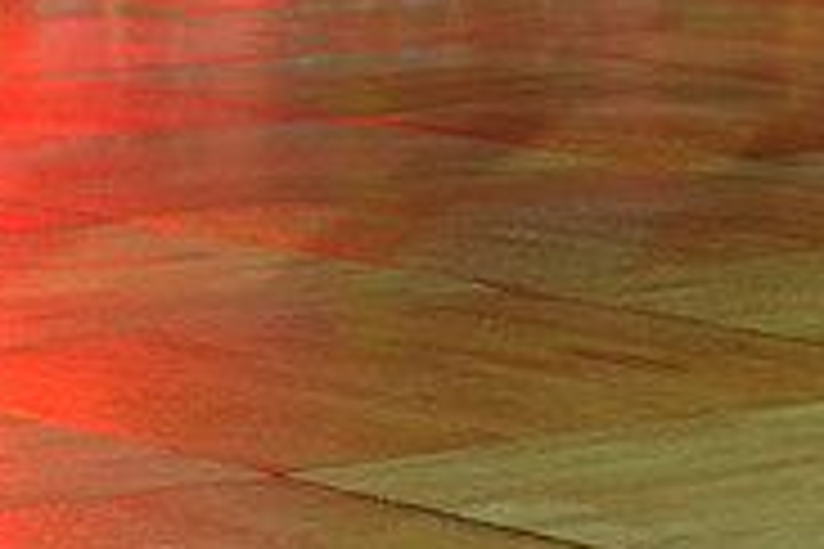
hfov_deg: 9.3
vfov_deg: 6.3
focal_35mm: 215
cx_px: 1274
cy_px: -146
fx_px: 4921
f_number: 4
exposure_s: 1/400
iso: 2000
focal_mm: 68
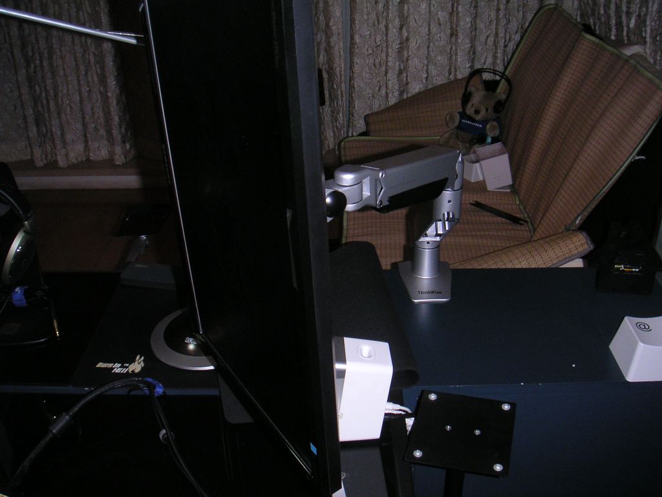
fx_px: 708
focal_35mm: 37
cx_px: 331
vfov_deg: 38.7
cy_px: 248
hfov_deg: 50.1
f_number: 2.8
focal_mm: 5.7
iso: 160
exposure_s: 1/45
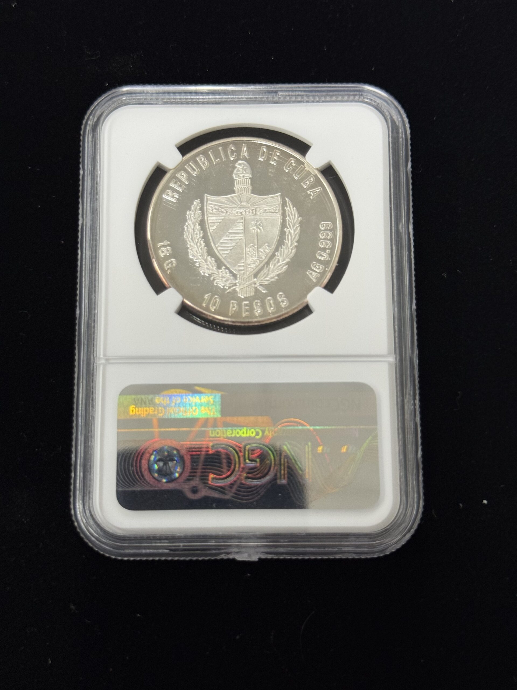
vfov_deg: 39.7
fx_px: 956
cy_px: 345
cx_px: 258
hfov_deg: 30.3
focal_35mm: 48
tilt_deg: -78.1
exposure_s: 1/60
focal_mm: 6.76
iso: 125
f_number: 1.78
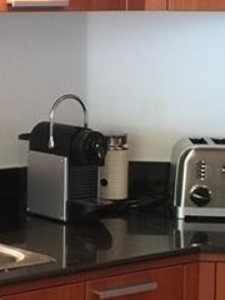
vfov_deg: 13.6
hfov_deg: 9.9
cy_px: 115
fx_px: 1257
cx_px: -109
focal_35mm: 145
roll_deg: +0.4
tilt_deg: -4.8
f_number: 2.2
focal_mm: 4.15
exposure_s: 1/17
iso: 64
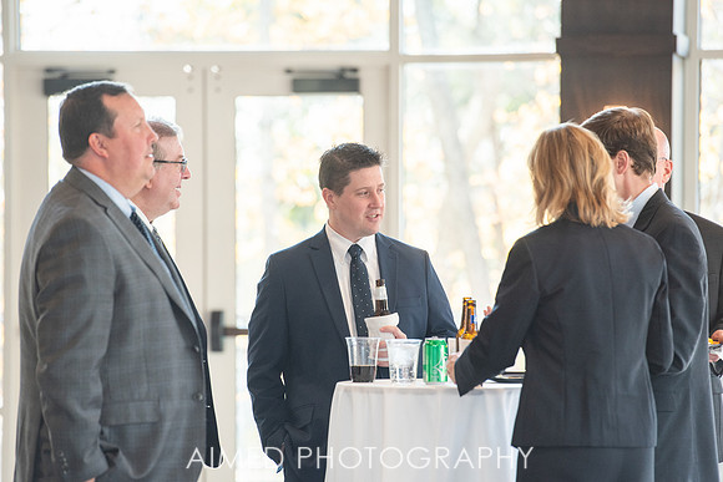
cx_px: 346
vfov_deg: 6.5
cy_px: 235
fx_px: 4257
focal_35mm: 212
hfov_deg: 9.7
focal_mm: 200
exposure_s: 1/200
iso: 640
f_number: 4.5
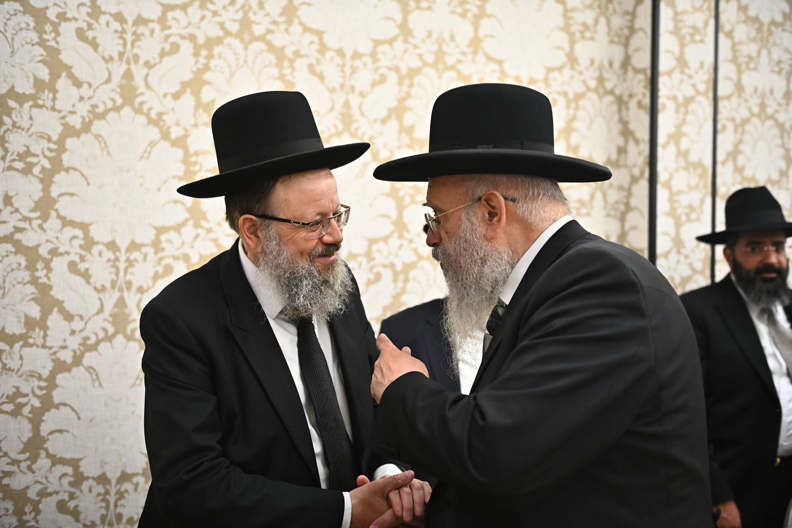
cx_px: 396
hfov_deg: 48.5
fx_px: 880
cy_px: 264
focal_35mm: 40
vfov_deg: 33.4
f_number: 2.8
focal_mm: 40
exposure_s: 1/200
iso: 3200
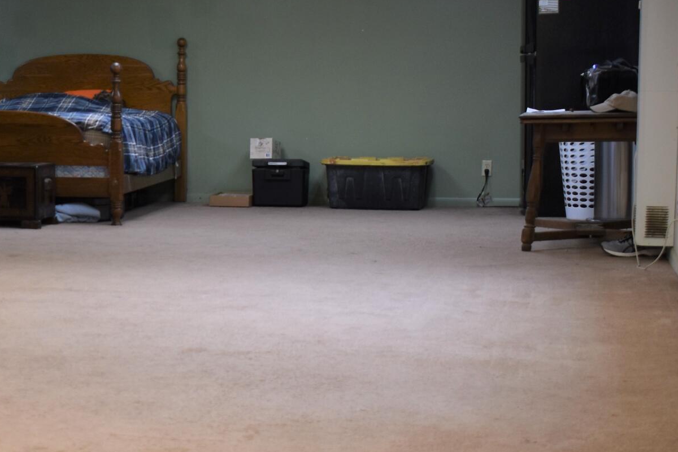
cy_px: 287
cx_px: 72
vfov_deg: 15.2
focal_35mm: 90
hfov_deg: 22.1
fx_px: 1695
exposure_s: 1/40
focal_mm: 24
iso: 280
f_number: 3.8
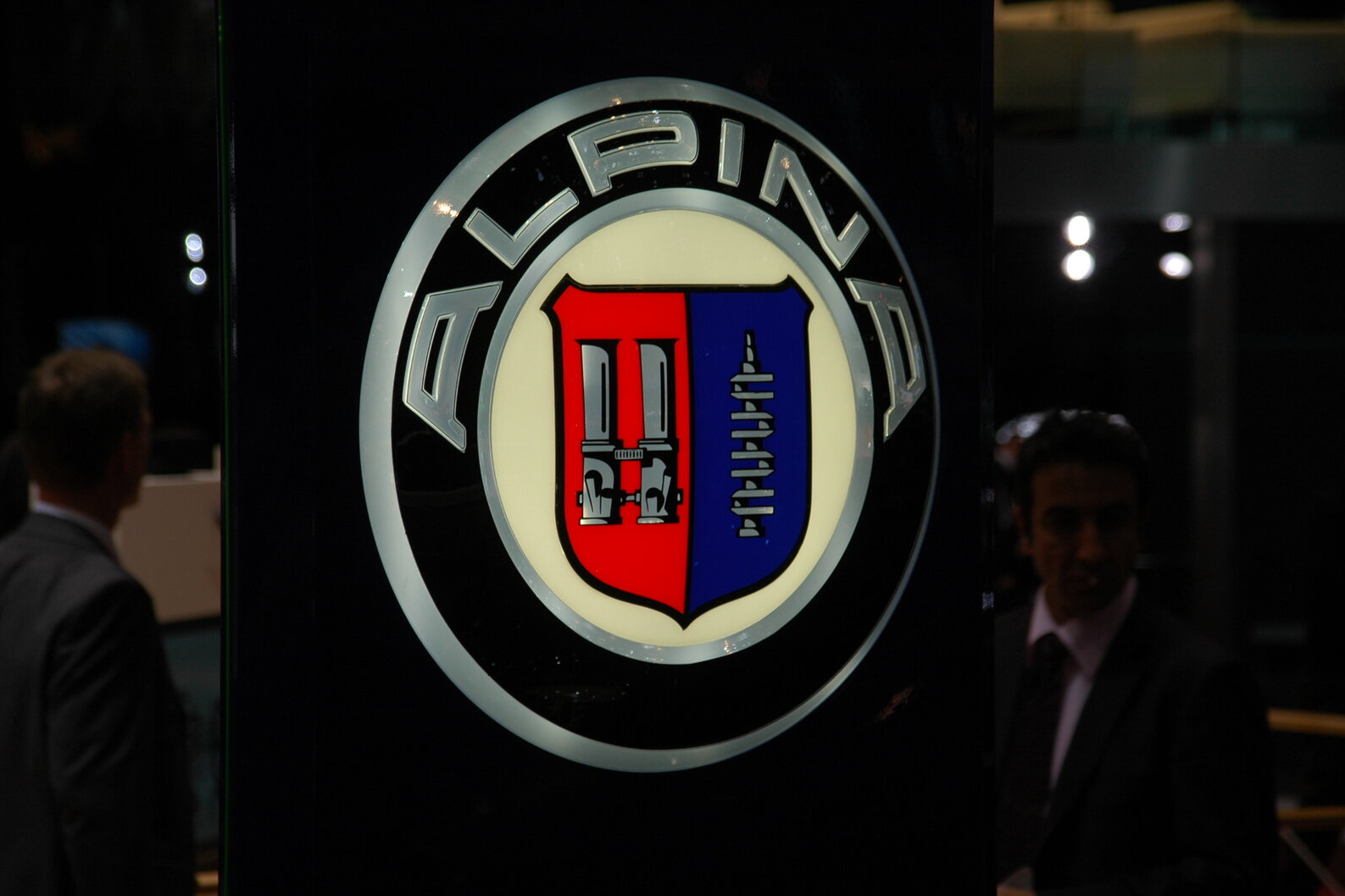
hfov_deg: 14.3
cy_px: 449
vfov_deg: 9.6
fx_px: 5361
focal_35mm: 144
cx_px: 670
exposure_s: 1/180
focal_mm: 95
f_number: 6.7
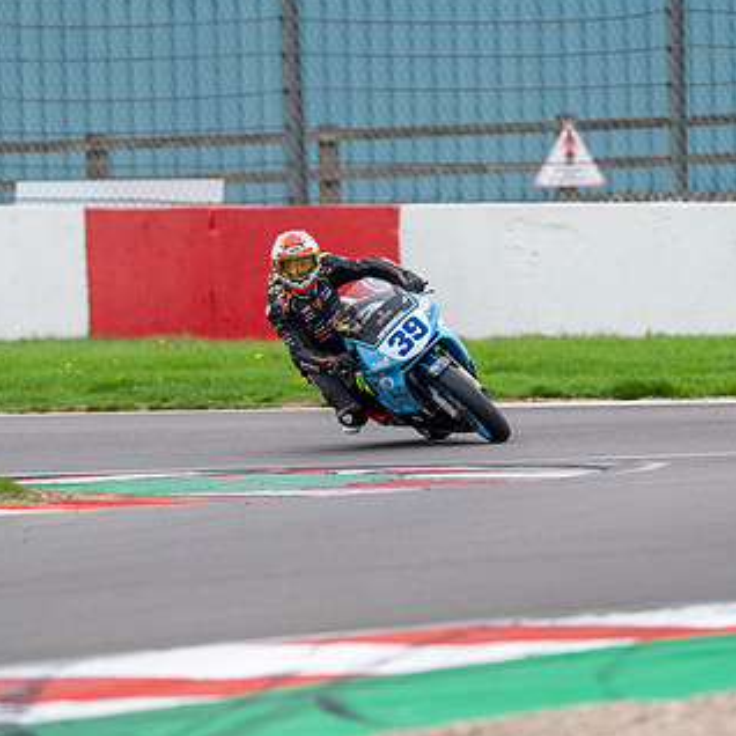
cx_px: 362
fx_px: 22371
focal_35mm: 930
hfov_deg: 1.9
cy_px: 307
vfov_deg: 1.9
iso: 320
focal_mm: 600
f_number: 4.5
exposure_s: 1/400
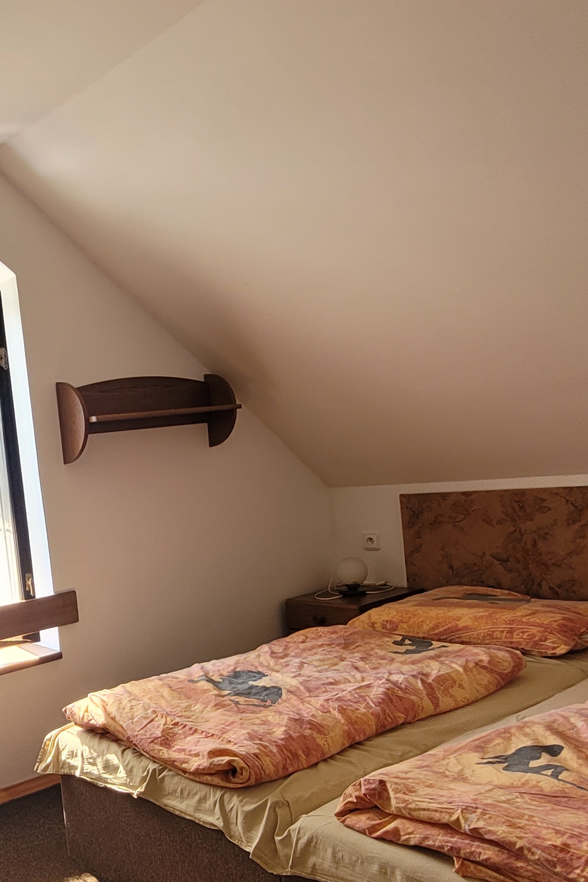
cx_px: 19
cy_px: 540
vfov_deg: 56.7
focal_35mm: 33
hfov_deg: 36.5
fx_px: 808
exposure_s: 1/50
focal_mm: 1.74
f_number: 2.2
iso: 50
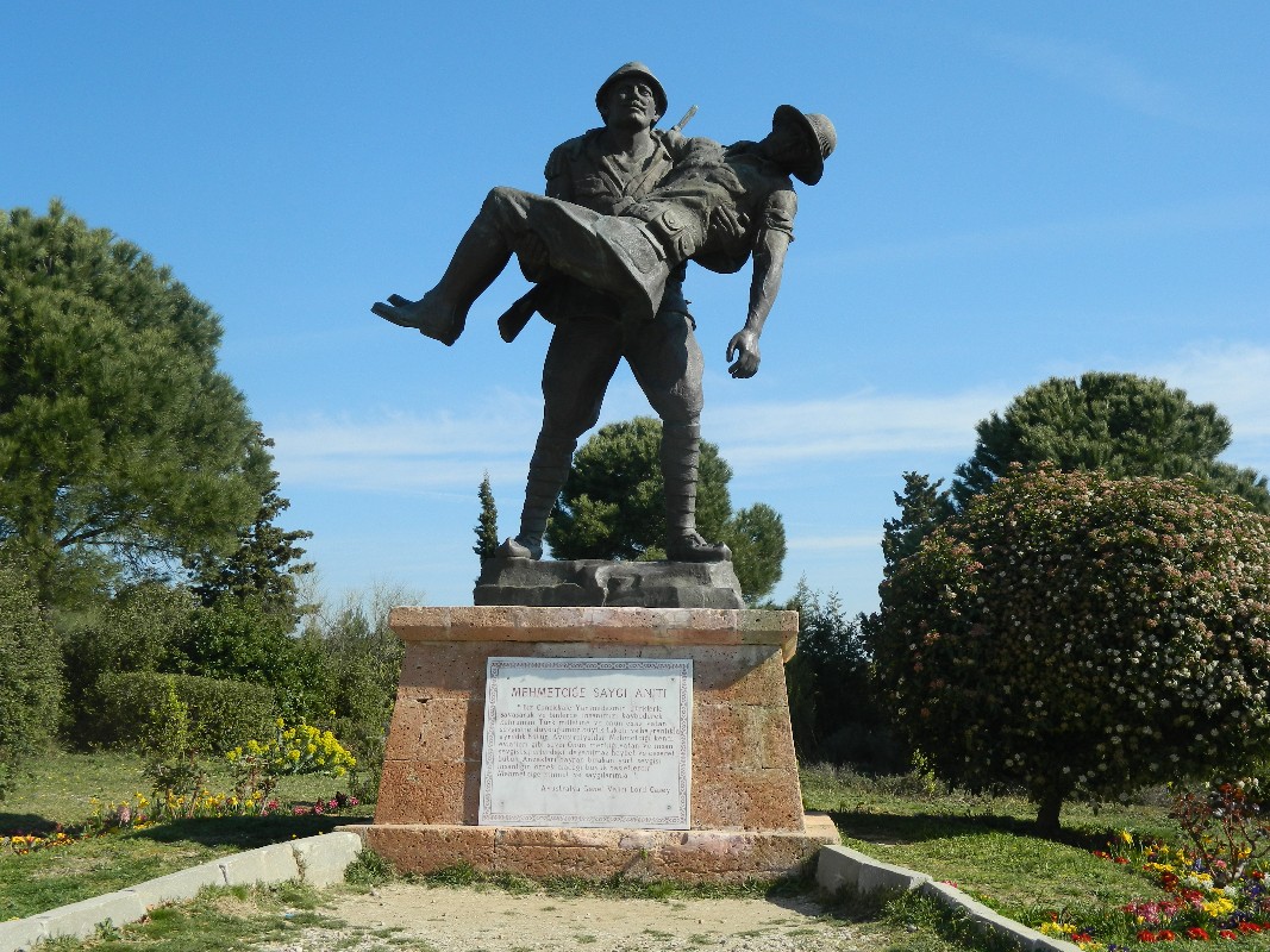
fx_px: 1504
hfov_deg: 45.8
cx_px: 635
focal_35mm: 41
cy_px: 476
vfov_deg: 35.1
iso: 80
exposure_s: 1/800
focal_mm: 7.3
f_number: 3.5
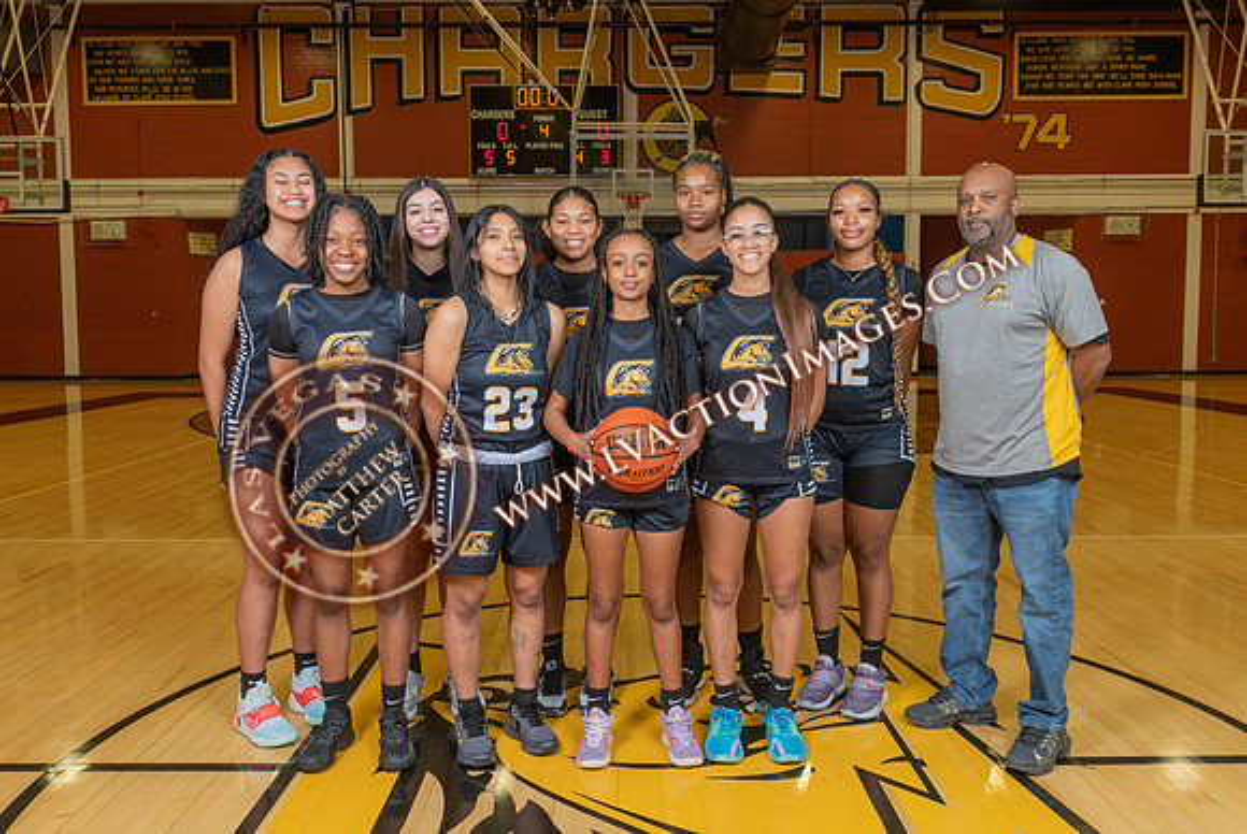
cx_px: 620
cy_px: 402
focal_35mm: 30
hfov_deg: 61.1
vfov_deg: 43.1
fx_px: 1056
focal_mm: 28
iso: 250
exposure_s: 1/50
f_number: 7.1
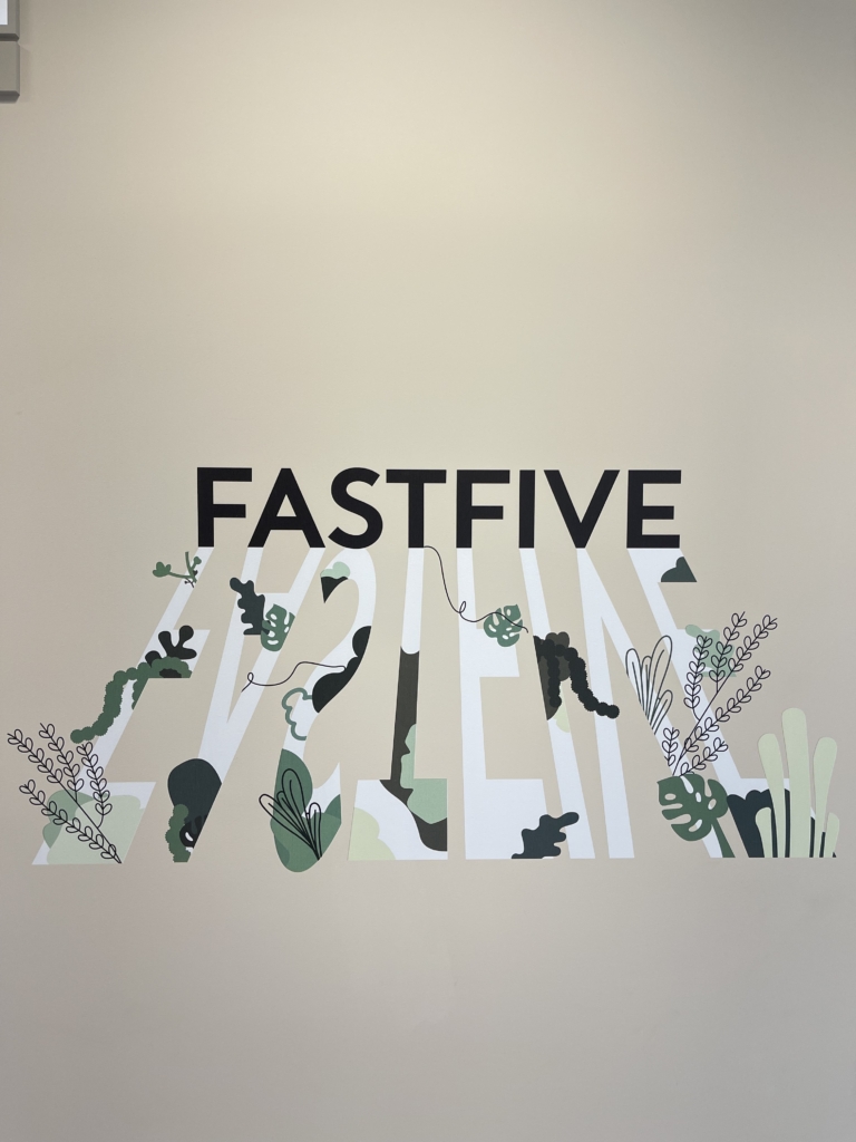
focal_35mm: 25
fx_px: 824
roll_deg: -0.2
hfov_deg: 54.9
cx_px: 428
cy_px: 571
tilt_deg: -3.3
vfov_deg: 69.4
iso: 80
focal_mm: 5.1
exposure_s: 1/120
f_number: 1.6
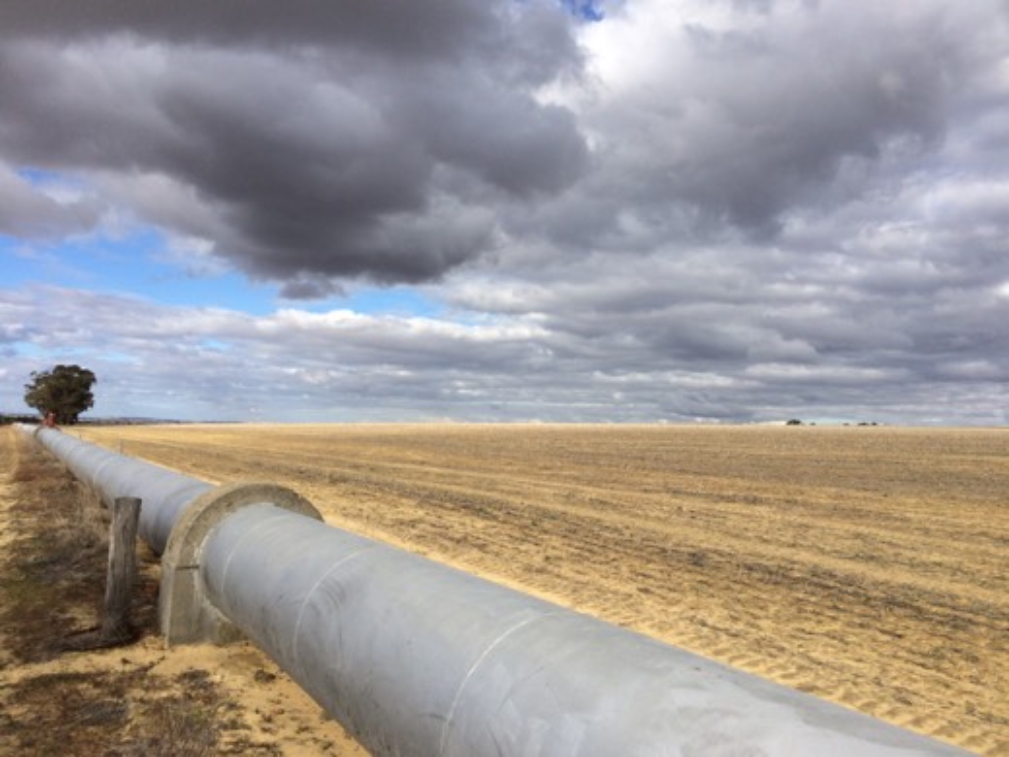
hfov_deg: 61.7
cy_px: 378
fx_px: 845
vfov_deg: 48.2
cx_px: 504
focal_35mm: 29
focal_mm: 4.15
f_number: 2.2
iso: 32
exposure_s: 1/2740
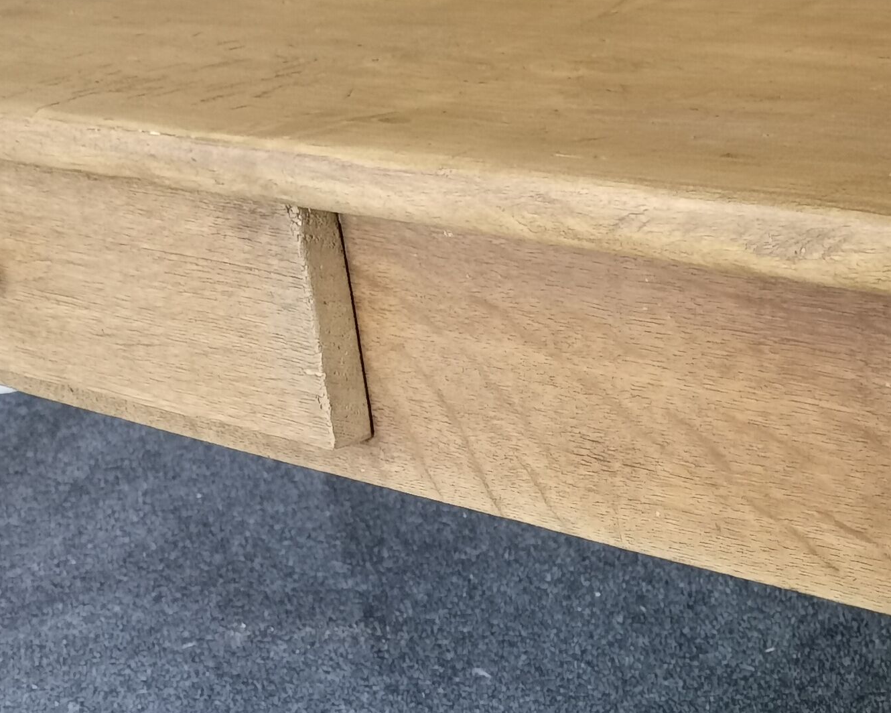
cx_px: 833
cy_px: 736
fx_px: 2189
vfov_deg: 18.0
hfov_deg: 22.4
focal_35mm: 83
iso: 125
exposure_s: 1/50
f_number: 1.8
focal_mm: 5.58
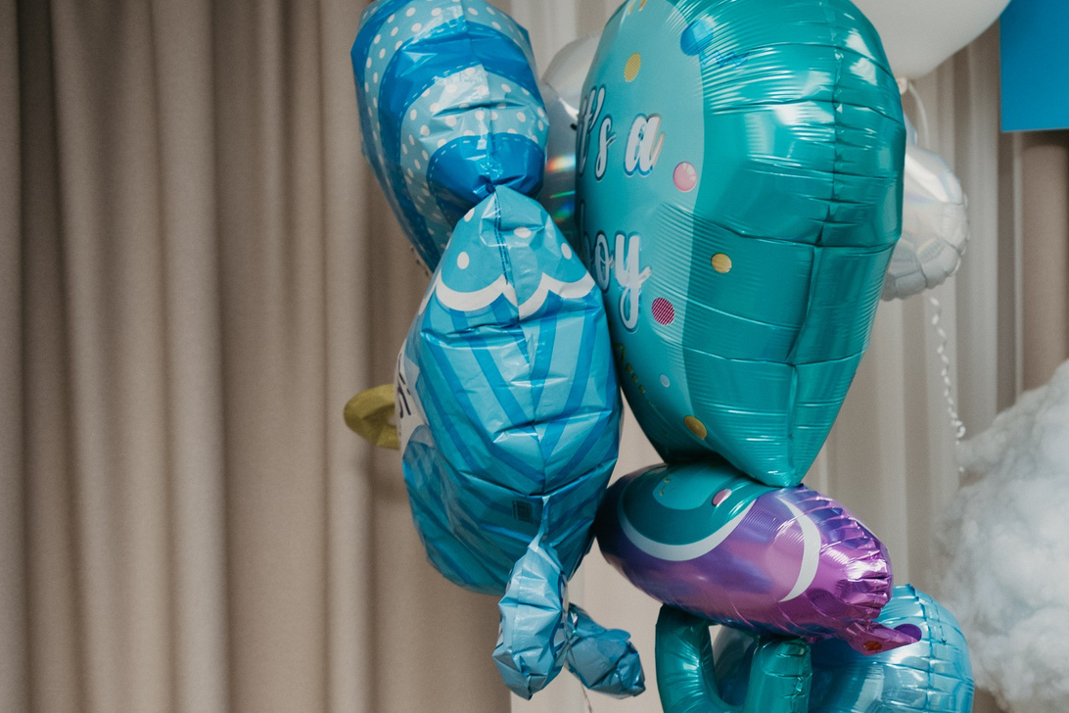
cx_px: 1246
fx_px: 2227
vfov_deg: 17.6
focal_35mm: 75
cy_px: 752
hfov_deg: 24.7
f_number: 4
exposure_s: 1/160
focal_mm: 32
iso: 200
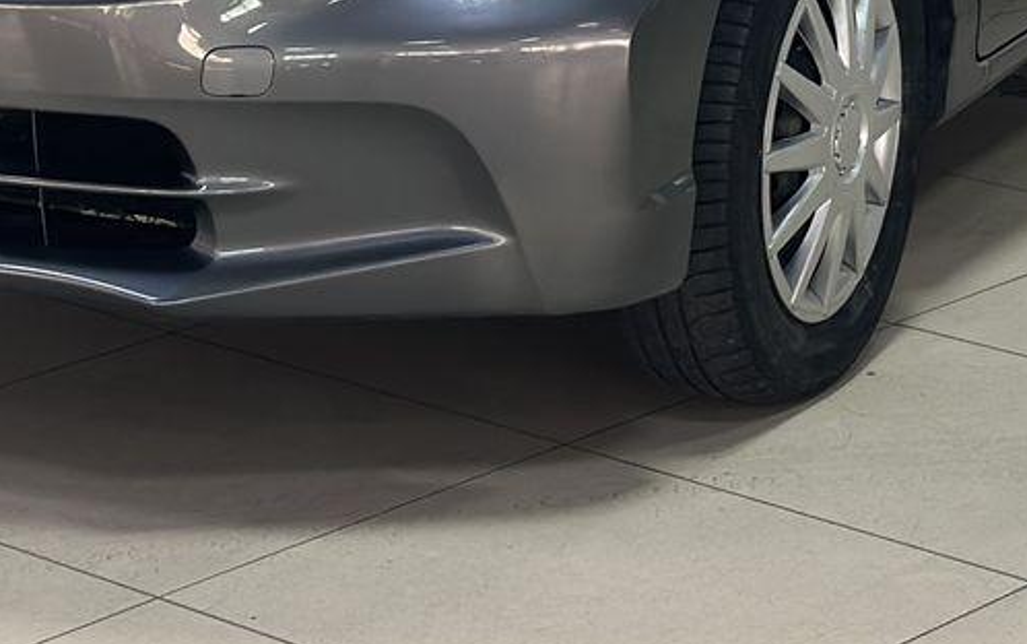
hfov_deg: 14.2
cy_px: -374
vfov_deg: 8.7
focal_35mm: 147
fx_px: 4117
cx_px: 524
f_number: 1.78
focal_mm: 6.86
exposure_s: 1/100
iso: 80
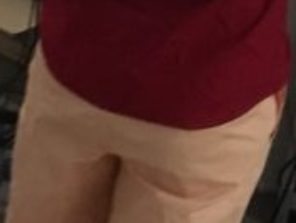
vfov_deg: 8.8
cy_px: 23
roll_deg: -12.7
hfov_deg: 11.3
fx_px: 1438
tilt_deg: -18.6
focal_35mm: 168
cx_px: 431
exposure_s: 1/17
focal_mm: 4.15
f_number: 2.2
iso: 500
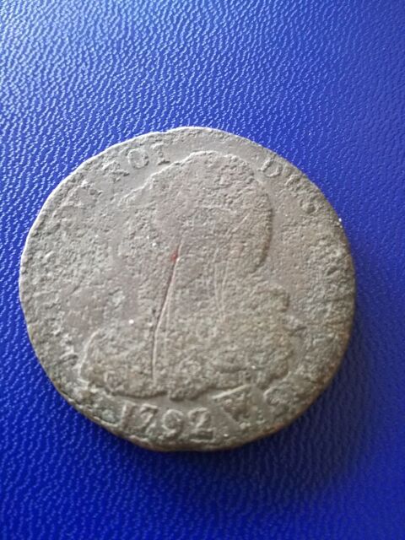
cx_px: 202
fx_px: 421
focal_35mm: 27
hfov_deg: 51.4
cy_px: 270
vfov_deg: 65.3
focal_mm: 3.79
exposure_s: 1/25
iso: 500
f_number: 2
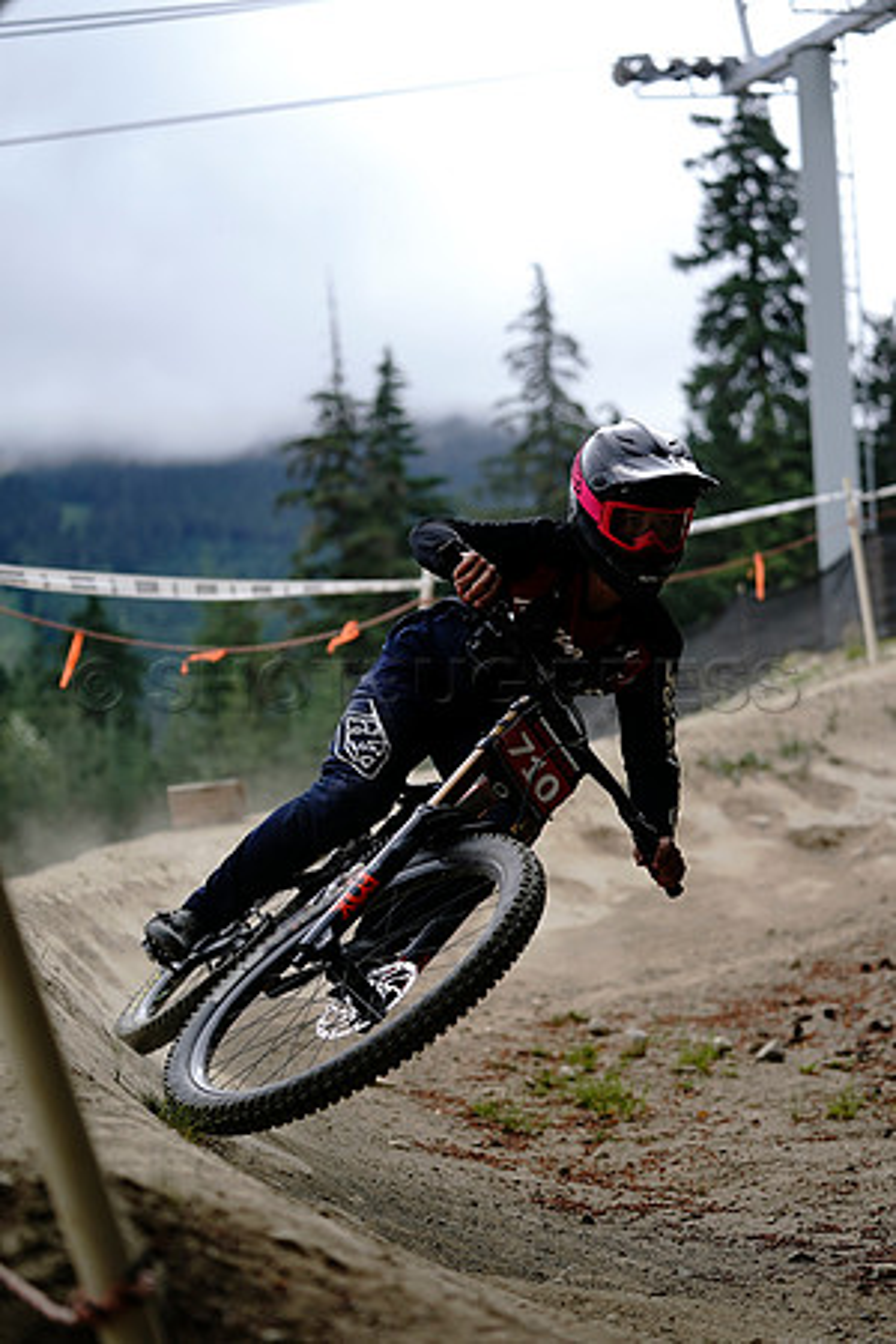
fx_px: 2613
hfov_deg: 19.5
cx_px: 448
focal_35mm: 70
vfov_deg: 28.8
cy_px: 672
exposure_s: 1/1600
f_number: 2.8
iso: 400
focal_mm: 70
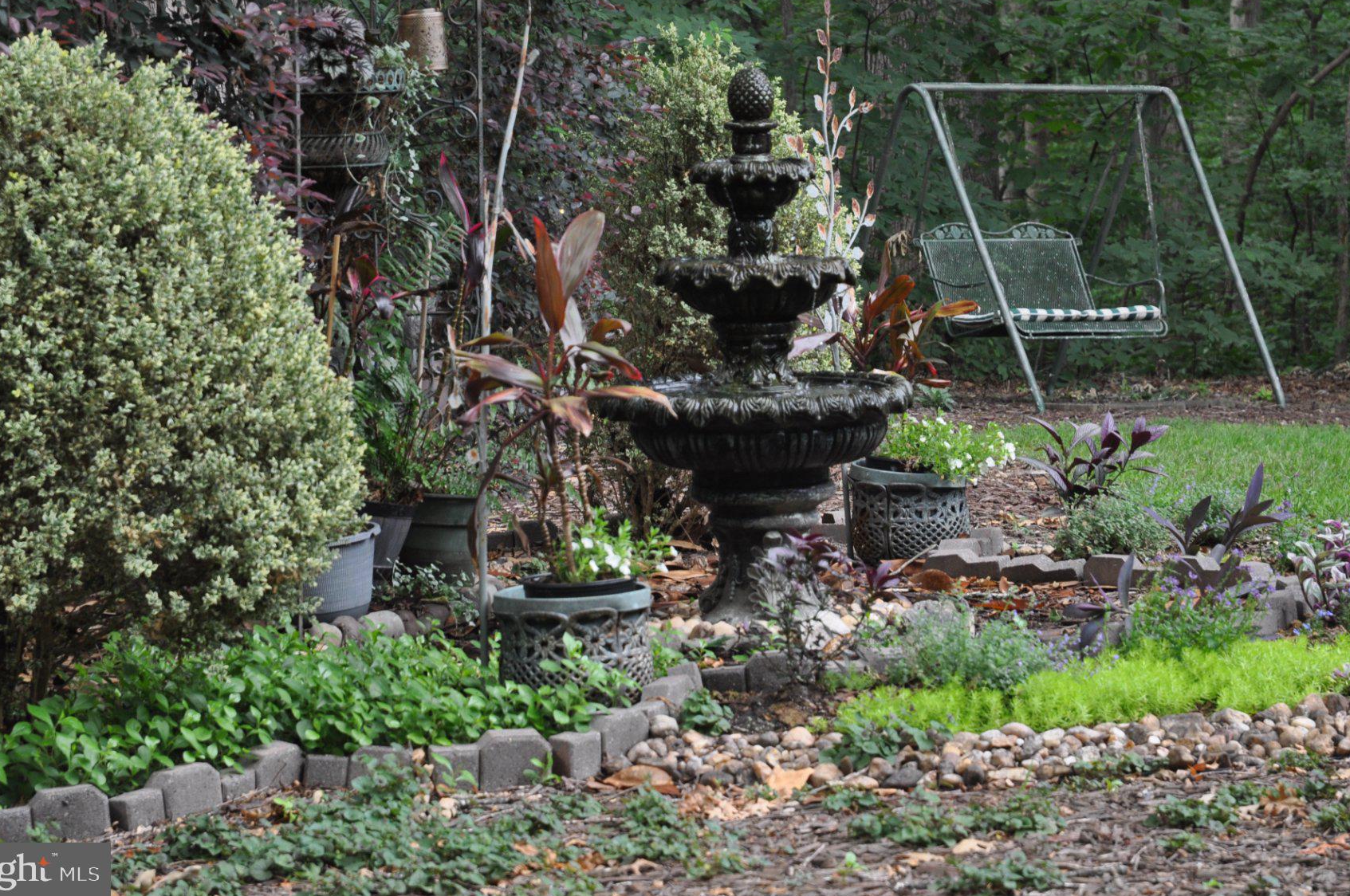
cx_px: 751
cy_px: 358
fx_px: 4756
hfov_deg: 16.2
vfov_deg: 10.8
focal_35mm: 127
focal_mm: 70
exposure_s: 1/250
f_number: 4.5
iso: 450
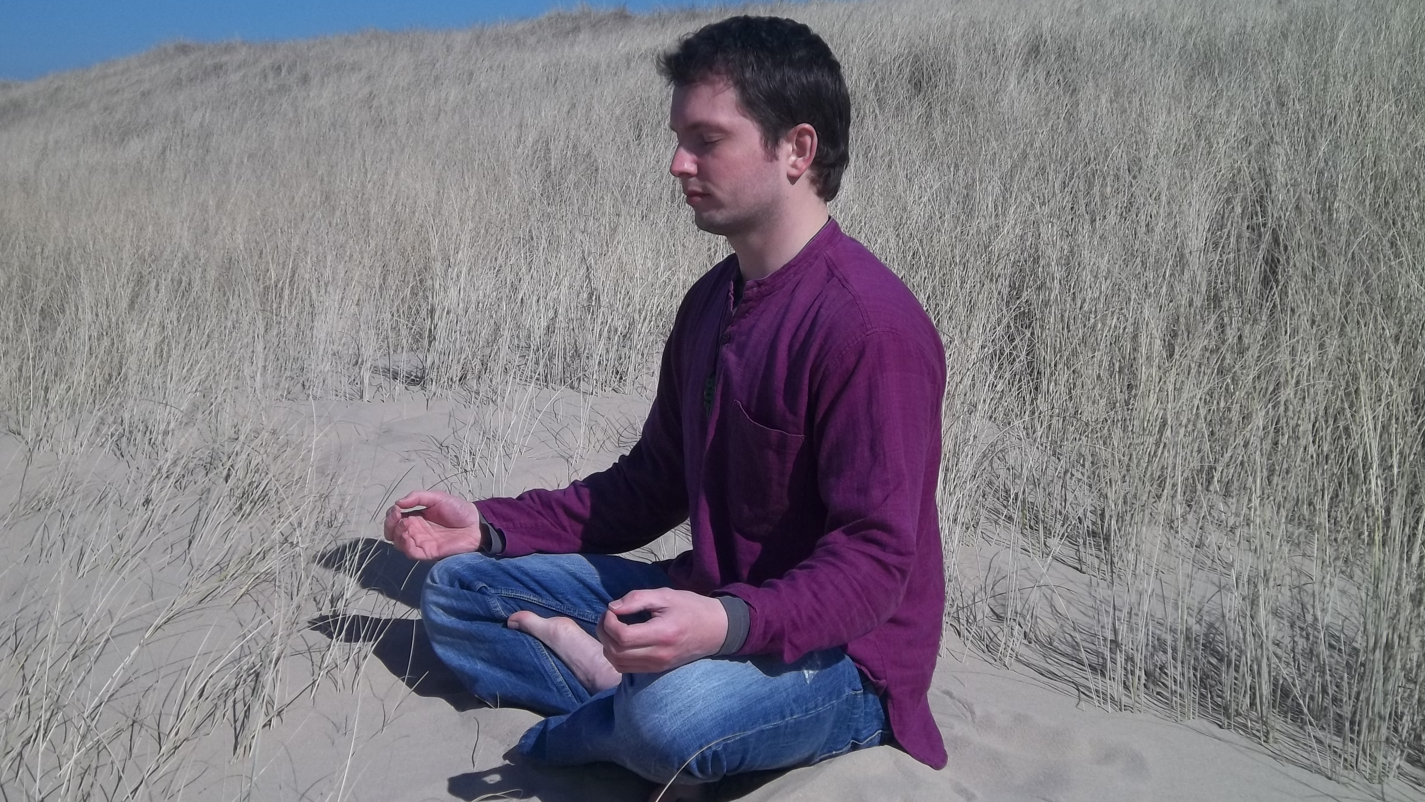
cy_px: 418
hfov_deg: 39.9
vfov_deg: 23.1
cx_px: 715
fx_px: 1965
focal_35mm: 52
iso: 64
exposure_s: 1/250
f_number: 10.28
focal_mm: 8.3
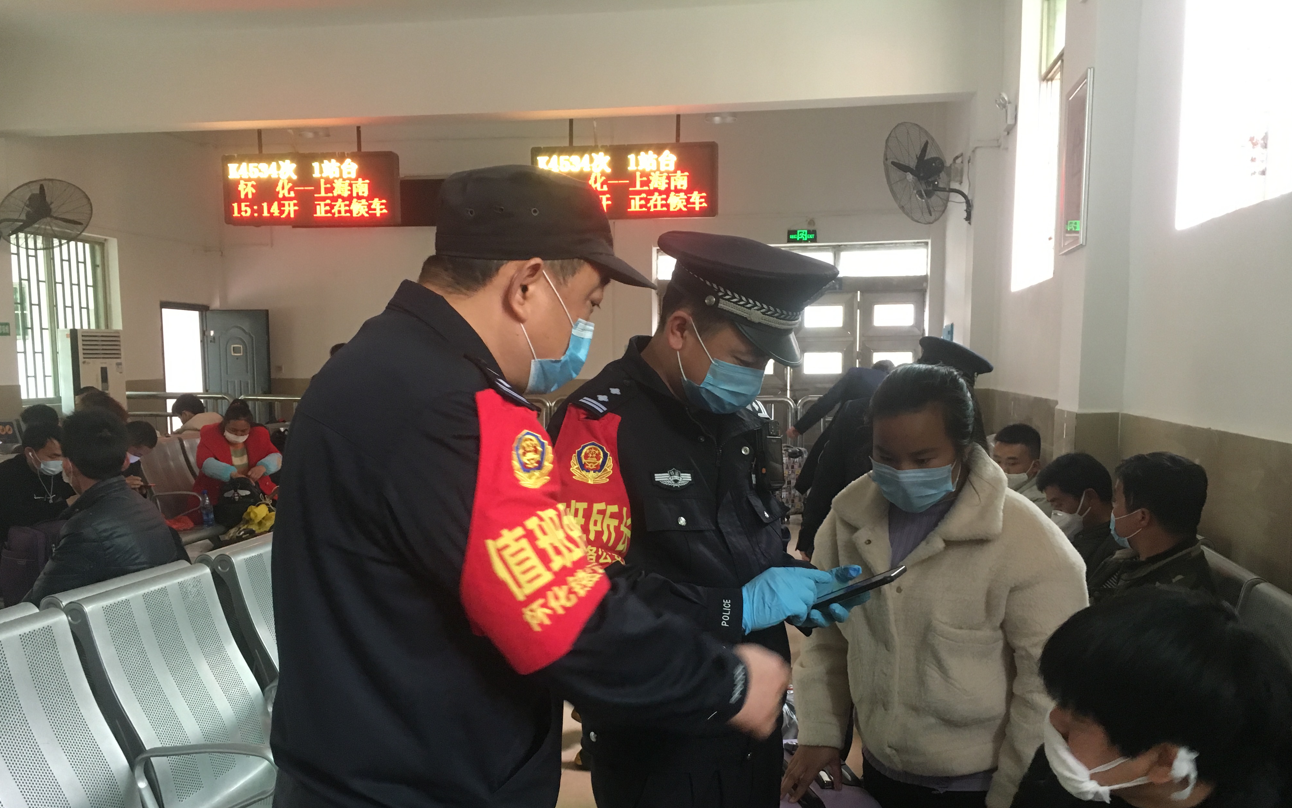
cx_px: 650
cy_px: 488
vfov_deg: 40.4
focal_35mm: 31
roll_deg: -0.1
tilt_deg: -5.4
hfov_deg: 61.2
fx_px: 1092
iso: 200
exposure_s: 1/20
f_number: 2.2
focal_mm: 4.15
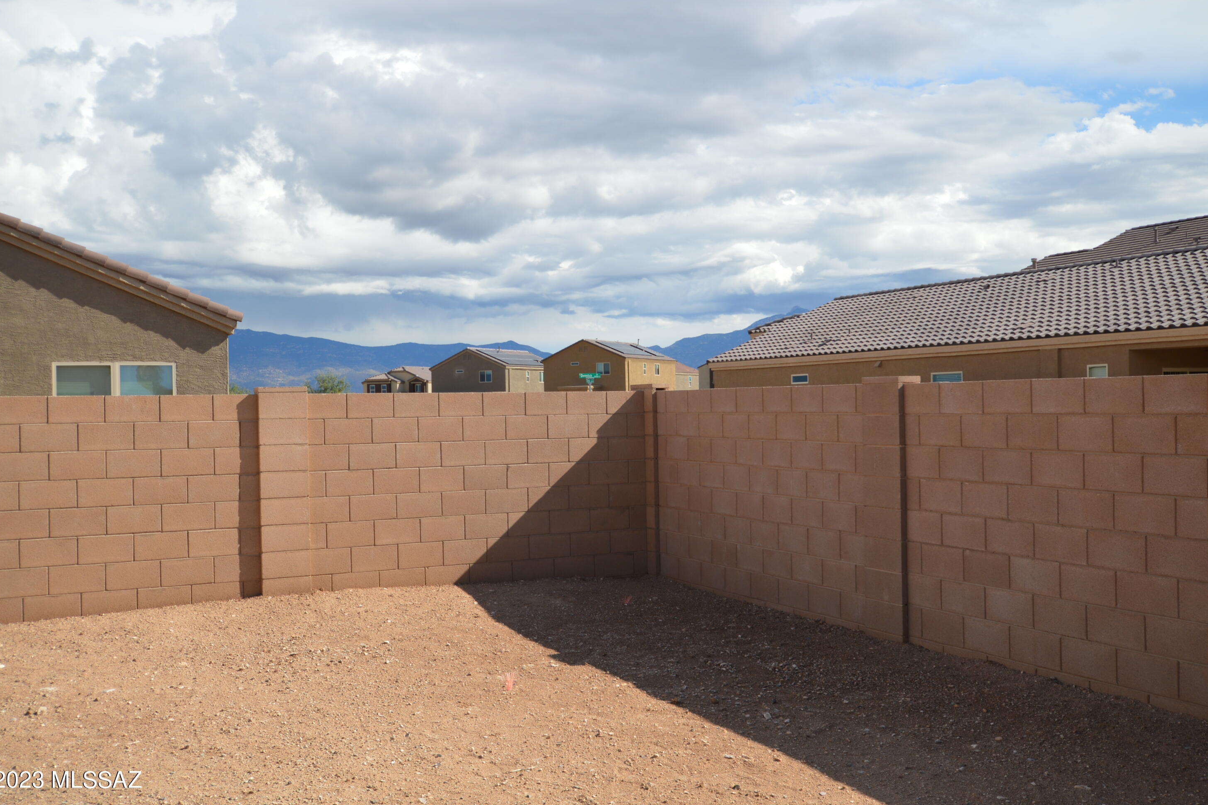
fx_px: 1241
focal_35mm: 37
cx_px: 595
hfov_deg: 51.9
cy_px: 405
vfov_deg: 35.9
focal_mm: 24
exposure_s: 1/200
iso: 100
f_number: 9
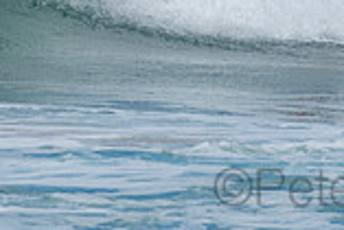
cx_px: 383
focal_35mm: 2220
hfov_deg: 0.9
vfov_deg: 0.6
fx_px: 21232
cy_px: -176
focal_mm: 400
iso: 180
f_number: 5.6
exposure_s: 1/1250
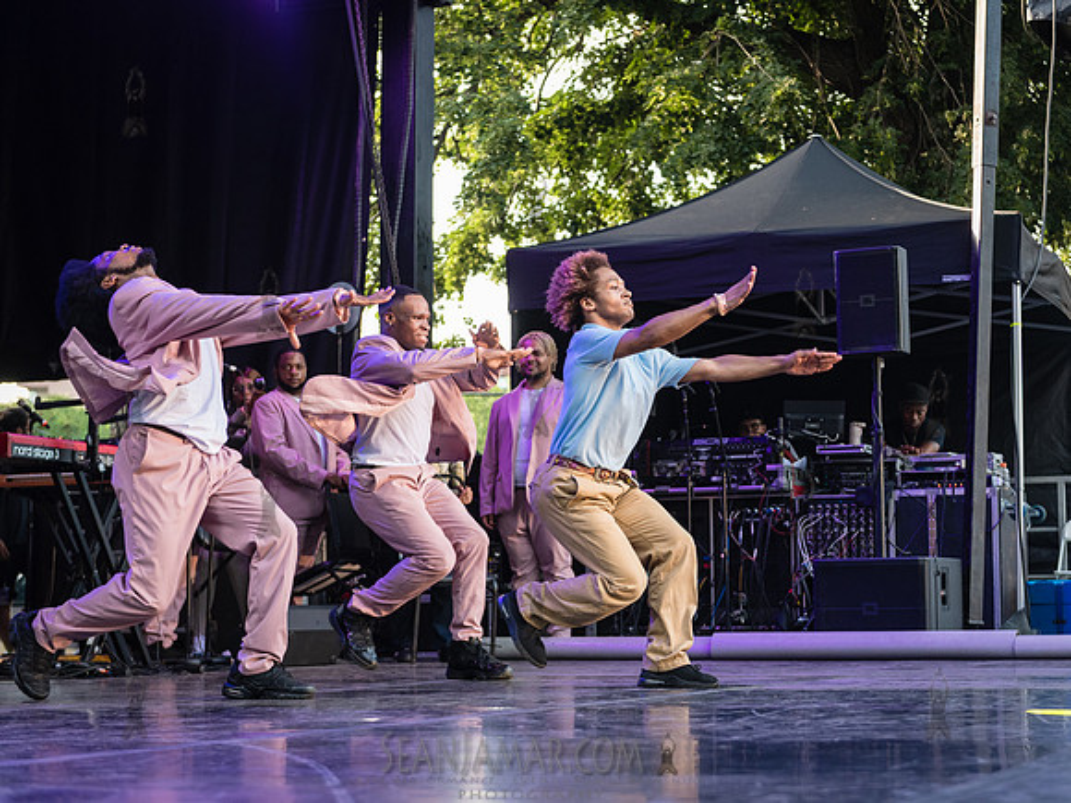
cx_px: 637
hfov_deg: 29.8
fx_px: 2005
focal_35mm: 65
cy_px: 414
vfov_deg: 22.7
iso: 1000
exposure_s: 1/640
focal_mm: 56
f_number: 3.2
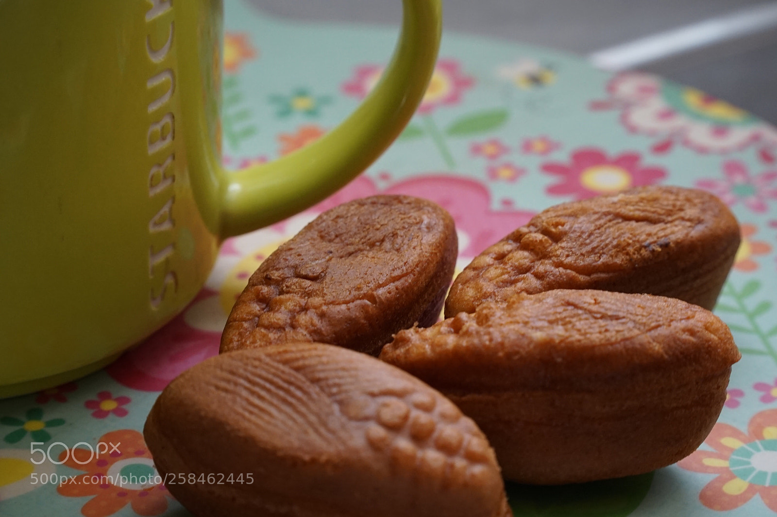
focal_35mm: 117
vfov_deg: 11.7
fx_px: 2525
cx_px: 388
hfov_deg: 17.5
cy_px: 258
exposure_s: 1/30
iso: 1000
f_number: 7.1
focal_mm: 78
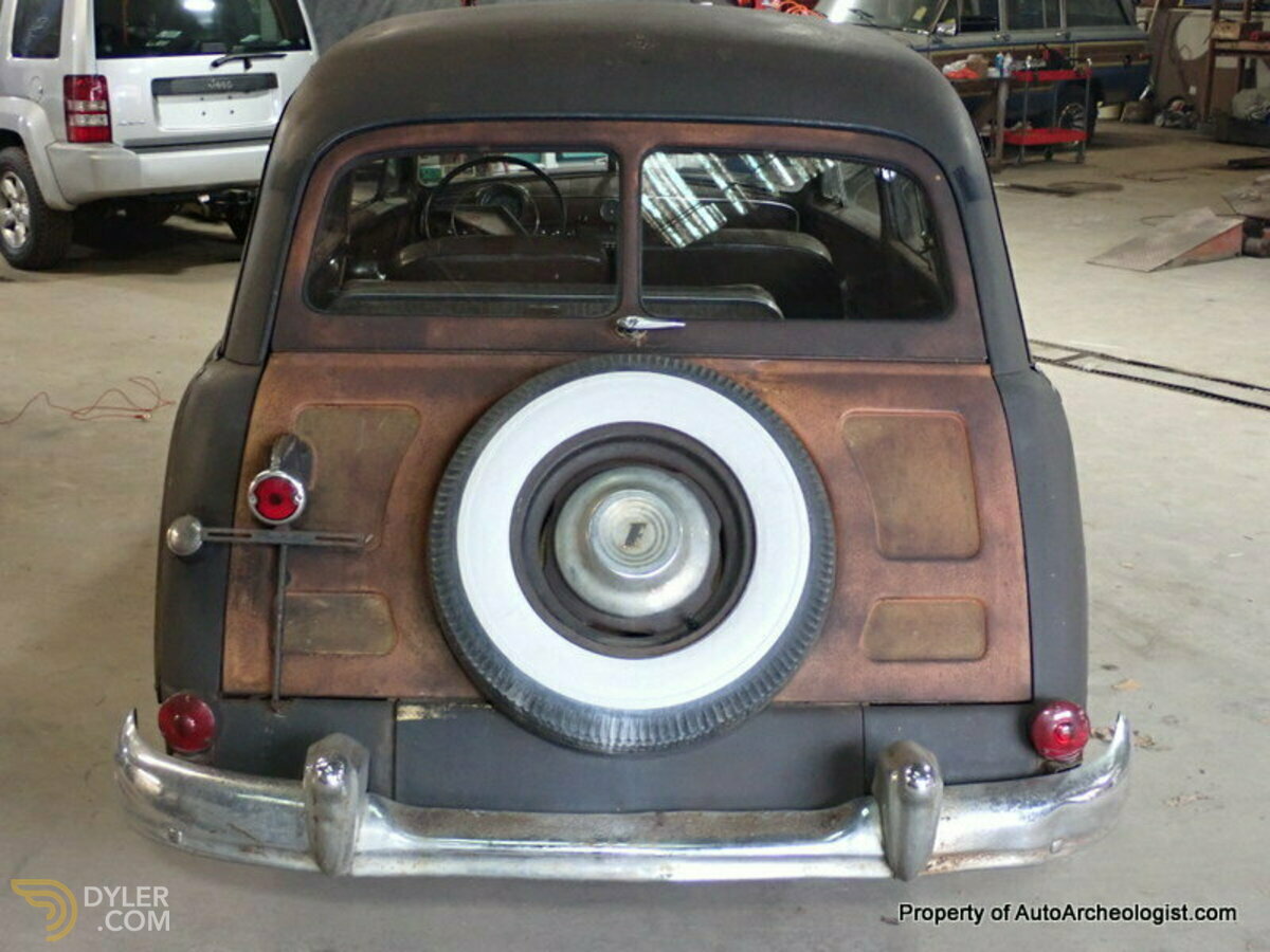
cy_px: 476
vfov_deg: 29.1
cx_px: 635
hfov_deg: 38.2
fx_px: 1834
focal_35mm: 50
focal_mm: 9.01
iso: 800
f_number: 3.2
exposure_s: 1/15
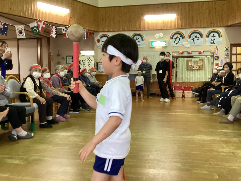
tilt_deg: -3.2
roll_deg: -0.4
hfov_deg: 56.8
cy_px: 93
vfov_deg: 44.2
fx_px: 223
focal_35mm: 32
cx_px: 123
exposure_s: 1/60
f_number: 2.4
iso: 250
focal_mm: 3.3
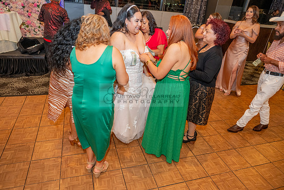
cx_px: 142
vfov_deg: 53.2
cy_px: 95
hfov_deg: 73.7
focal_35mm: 24
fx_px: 189
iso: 2500
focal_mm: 24
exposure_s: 1/200
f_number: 2.8
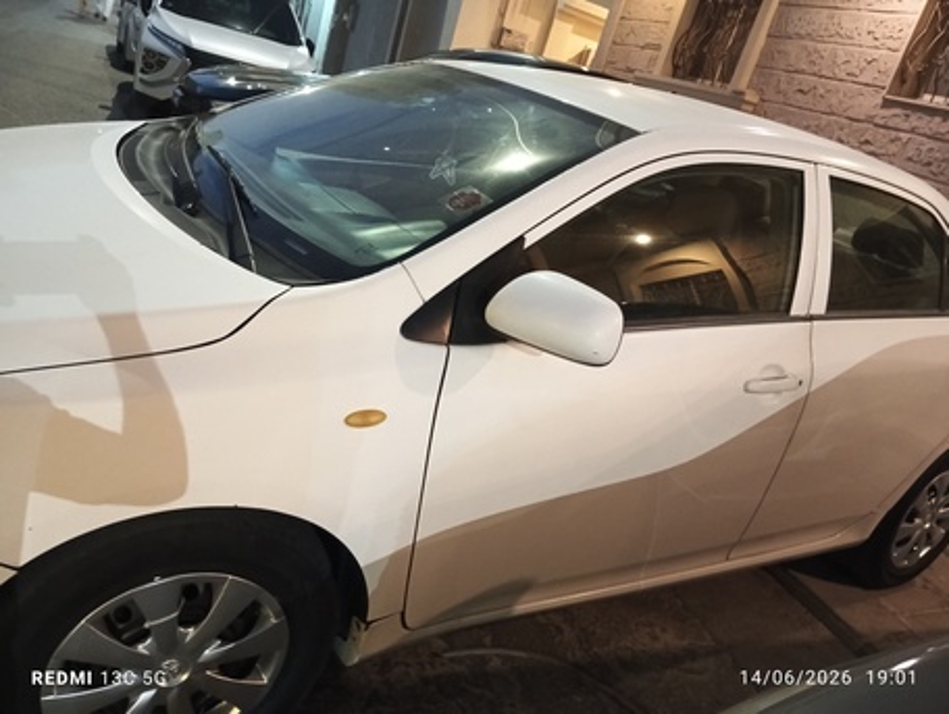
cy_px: 357
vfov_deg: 49.8
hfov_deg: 63.4
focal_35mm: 28
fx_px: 768
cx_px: 474
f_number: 1.8
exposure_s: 1/15
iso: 4996
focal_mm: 4.22
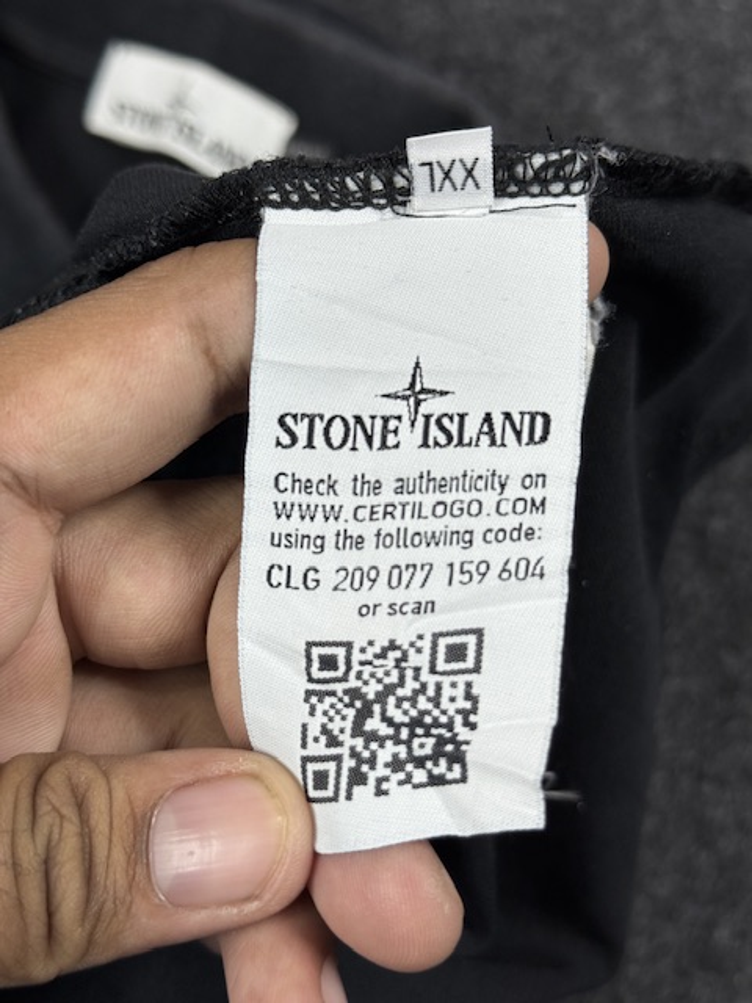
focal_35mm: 48
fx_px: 1390
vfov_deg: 39.7
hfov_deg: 30.3
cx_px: 376
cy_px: 502
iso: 64
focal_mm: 6.76
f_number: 1.78
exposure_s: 1/100
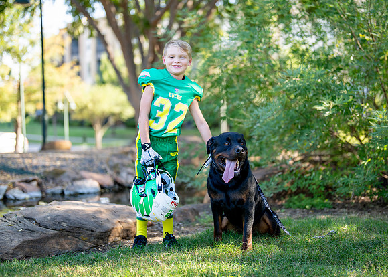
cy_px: 134
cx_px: 209
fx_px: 659
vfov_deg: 23.7
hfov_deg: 32.8
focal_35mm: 60
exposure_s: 1/800
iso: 100
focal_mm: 50
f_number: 1.2
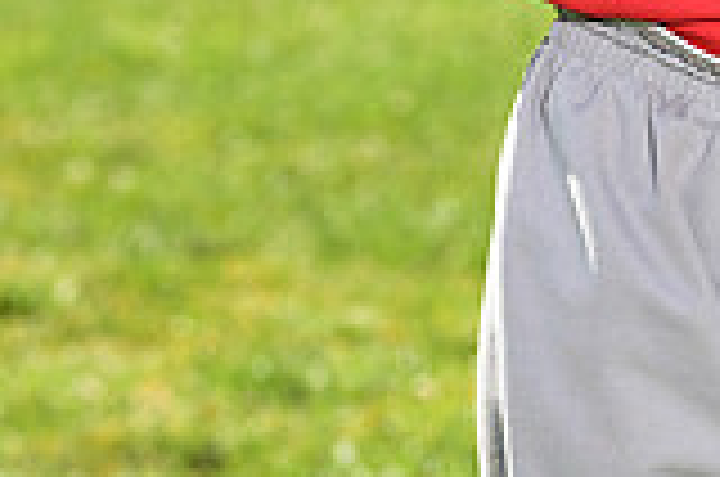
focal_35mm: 407
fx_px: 8124
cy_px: -500
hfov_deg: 5.1
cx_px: 727
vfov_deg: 3.3
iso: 125
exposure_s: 1/250
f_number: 5.6
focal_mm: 112
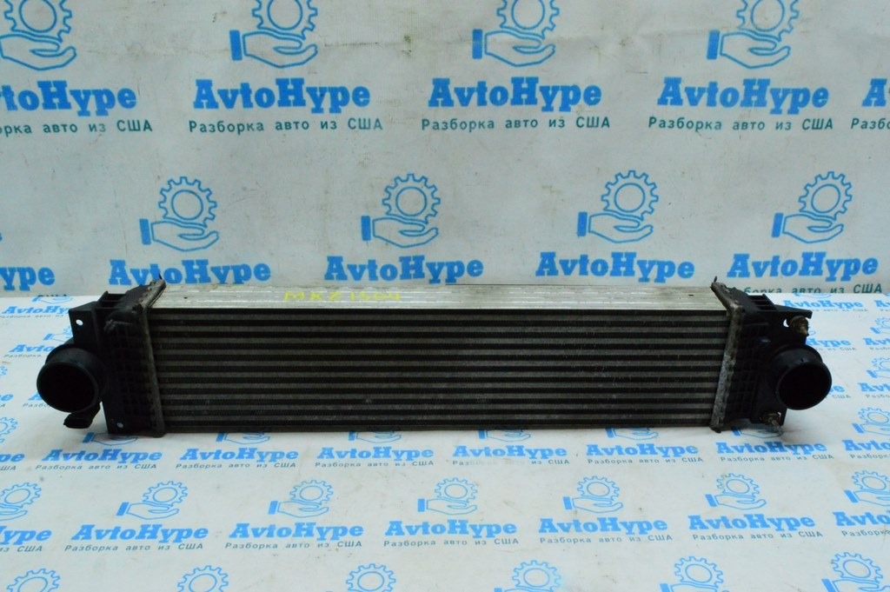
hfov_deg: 57.3
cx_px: 445
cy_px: 296
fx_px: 815
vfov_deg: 39.9
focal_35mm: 33
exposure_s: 1/30
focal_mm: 22
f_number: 25
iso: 6400
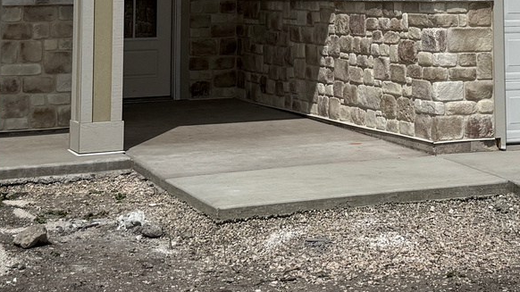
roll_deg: +0.2
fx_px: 1268
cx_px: 377
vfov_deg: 12.5
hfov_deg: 23.0
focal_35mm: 92
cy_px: -145
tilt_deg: +5.6
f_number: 1.78
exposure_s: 1/14286
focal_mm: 6.76
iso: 80
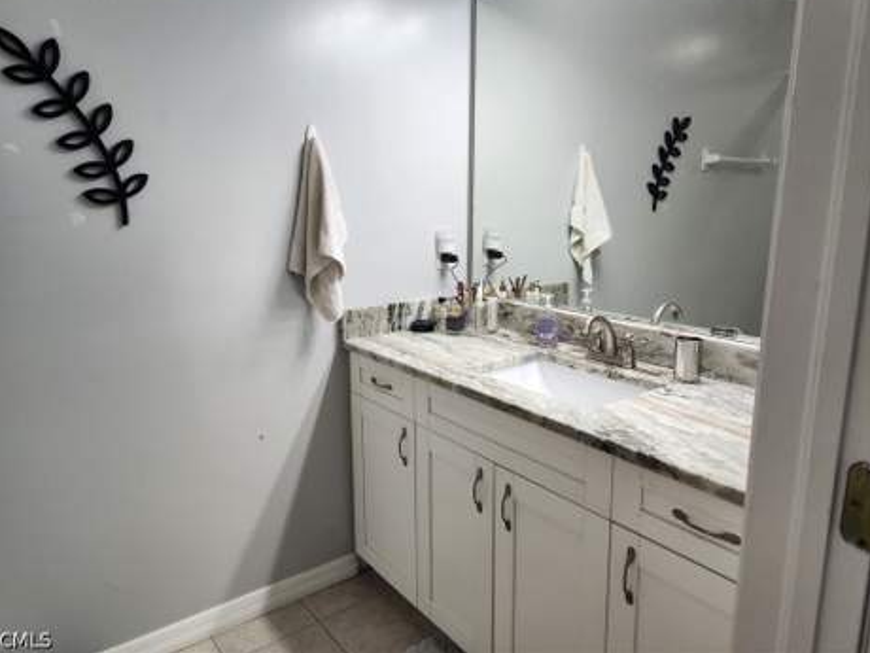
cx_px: 422
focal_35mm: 24
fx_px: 603
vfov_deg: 56.8
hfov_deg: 71.6
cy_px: 314
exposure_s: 1/120
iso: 160
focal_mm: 5.4
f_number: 1.8
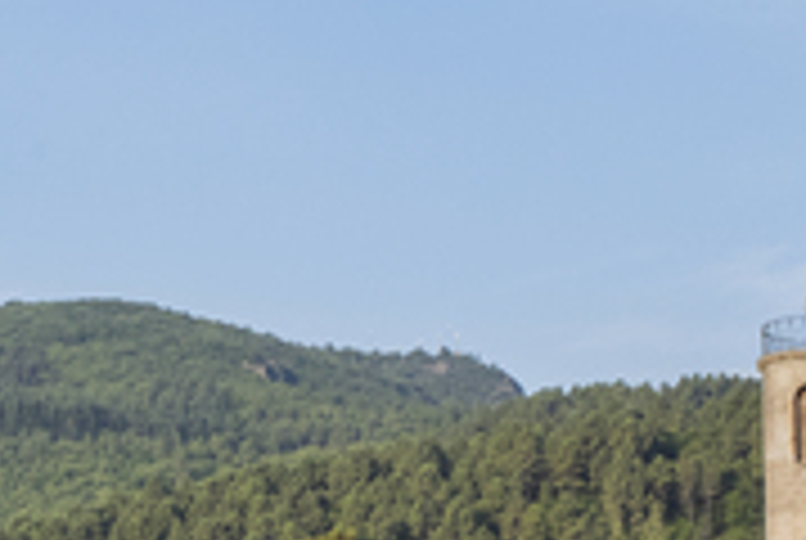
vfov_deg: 8.8
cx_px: 18
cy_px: 466
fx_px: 3498
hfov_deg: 13.0
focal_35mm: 156
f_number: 14
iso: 640
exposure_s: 1/250
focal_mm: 35
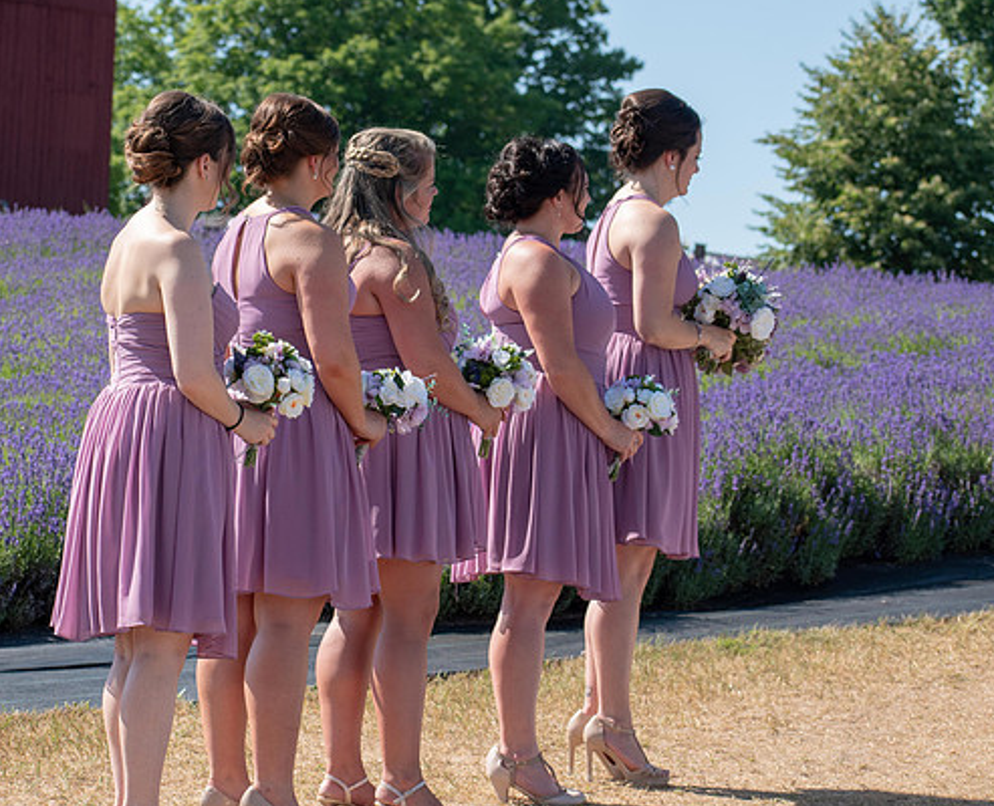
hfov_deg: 12.7
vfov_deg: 10.3
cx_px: 344
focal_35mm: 151
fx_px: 4467
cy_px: 464
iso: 200
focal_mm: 75
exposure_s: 1/640
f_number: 6.3
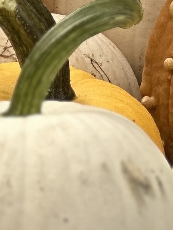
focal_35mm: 499
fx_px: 3323
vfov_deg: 3.9
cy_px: -358
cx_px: 437
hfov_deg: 2.9
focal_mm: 9
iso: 25
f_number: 2.8
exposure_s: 1/169
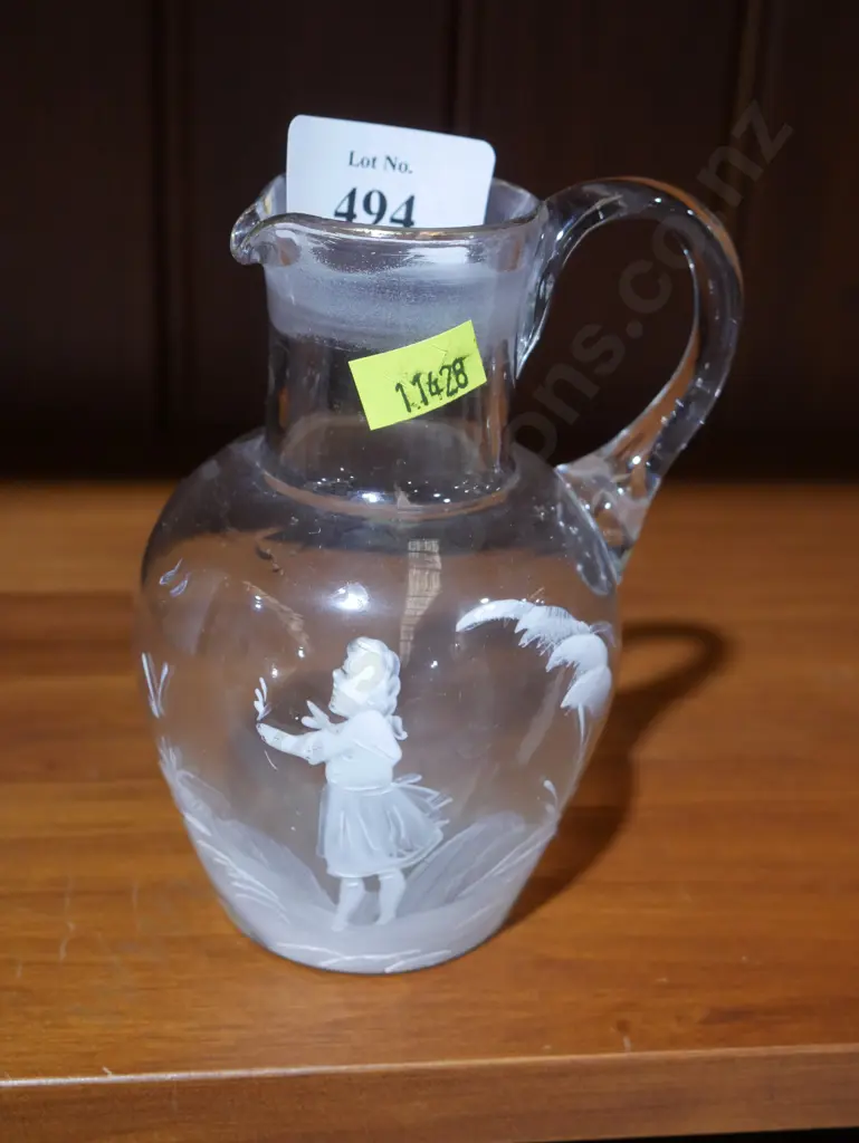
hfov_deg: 28.1
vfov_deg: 36.8
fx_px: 1719
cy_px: 572
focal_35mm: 52
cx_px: 430
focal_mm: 26
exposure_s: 1/60
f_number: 5.3
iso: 1250
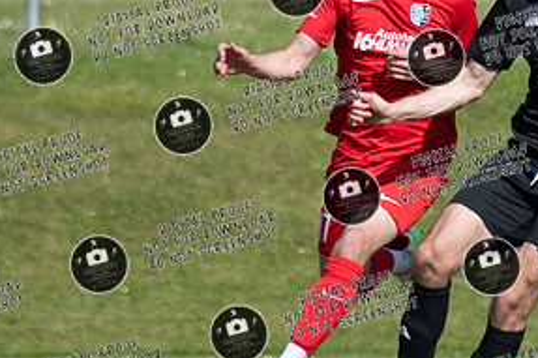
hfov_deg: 1.3
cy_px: 115
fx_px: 23956
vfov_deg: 0.9
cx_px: 514
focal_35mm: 1604
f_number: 5.6
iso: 360
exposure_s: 1/1600
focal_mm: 440
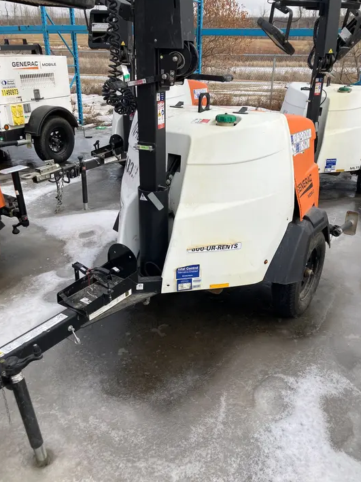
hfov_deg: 48.2
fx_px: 403
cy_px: 242
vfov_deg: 61.7
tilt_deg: -24.9
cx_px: 183
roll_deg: -0.8
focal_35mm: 29
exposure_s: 1/1429
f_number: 1.8
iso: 32
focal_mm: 3.99
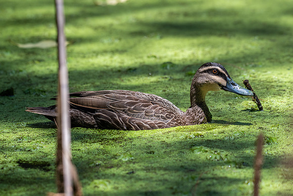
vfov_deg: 5.1
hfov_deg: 7.7
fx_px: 2186
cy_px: 99
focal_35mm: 269
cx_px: 142
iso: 250
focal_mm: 210
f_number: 5.6
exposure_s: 1/400
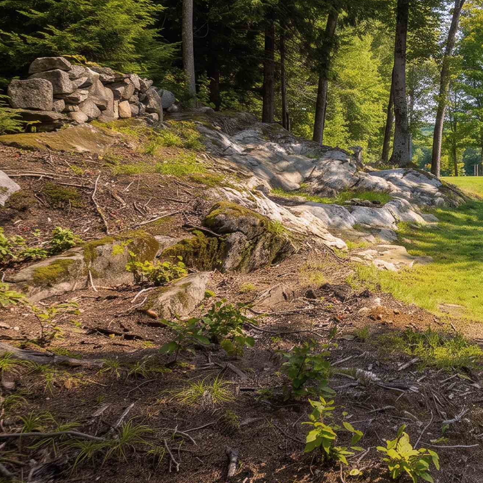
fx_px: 695
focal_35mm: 44
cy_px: 160
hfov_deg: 33.6
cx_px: 526
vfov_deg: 37.9
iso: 100
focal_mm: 8.38
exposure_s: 1/60
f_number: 2.8
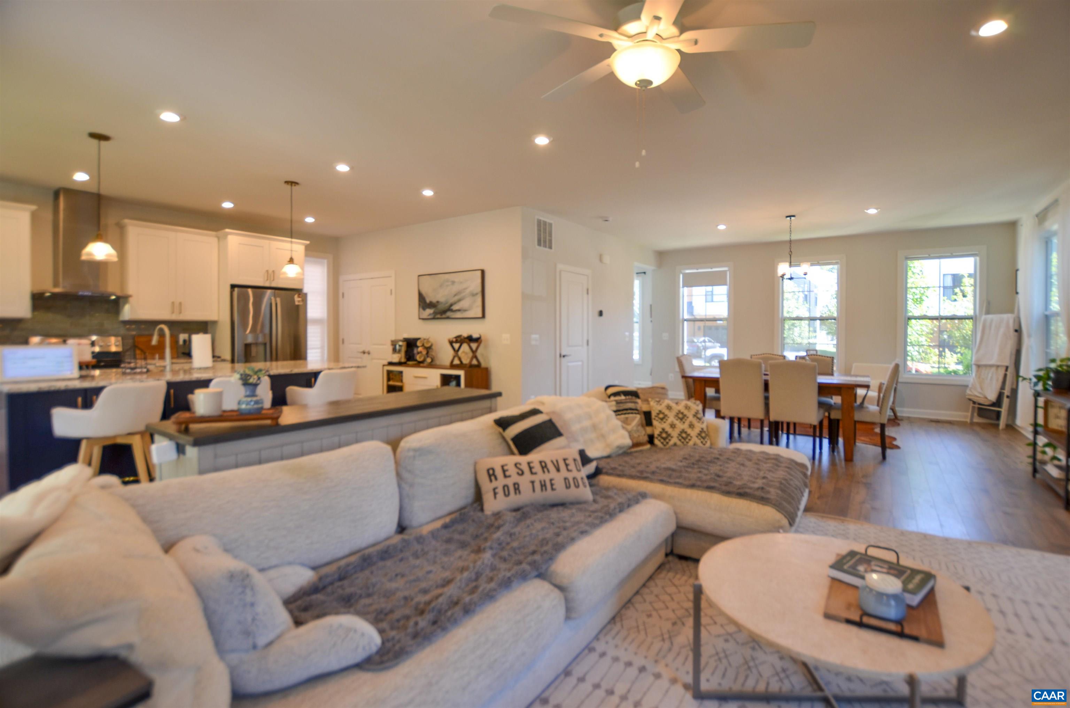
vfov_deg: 77.1
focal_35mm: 15
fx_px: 445
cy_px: 354
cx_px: 535
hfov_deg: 100.5
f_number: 3.5
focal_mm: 10
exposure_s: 1/50
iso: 100
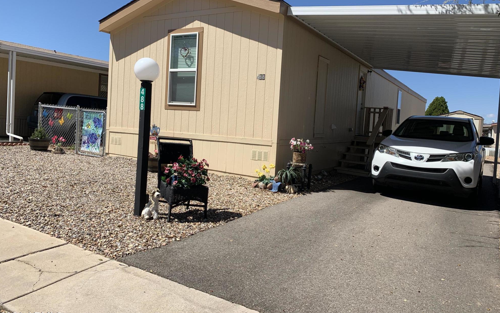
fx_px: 381
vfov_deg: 44.5
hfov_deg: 66.5
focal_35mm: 28
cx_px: 252
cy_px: 140
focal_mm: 4.25
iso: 25
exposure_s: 1/2755
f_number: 1.8
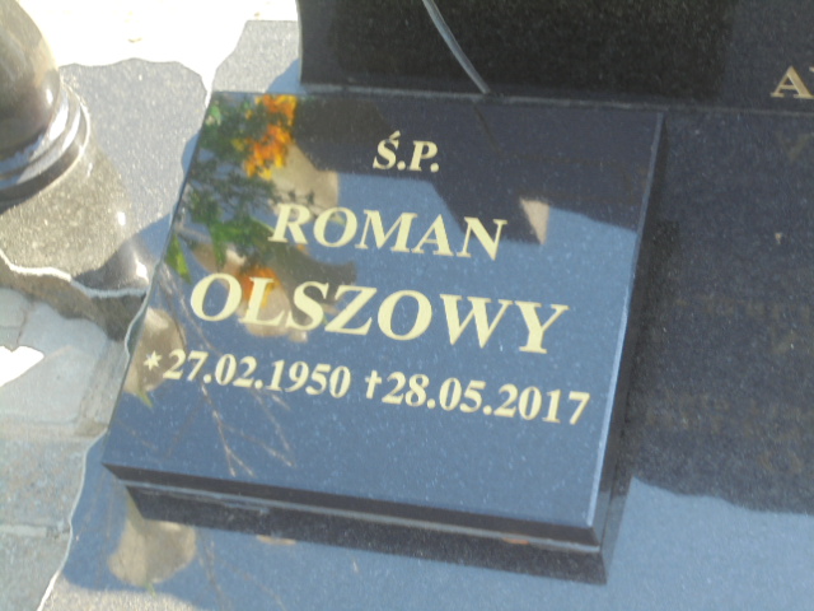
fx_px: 1505
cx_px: 407
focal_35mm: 64
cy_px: 306
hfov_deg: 30.3
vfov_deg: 22.9
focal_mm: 11.5
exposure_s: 1/50
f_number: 5.6
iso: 100
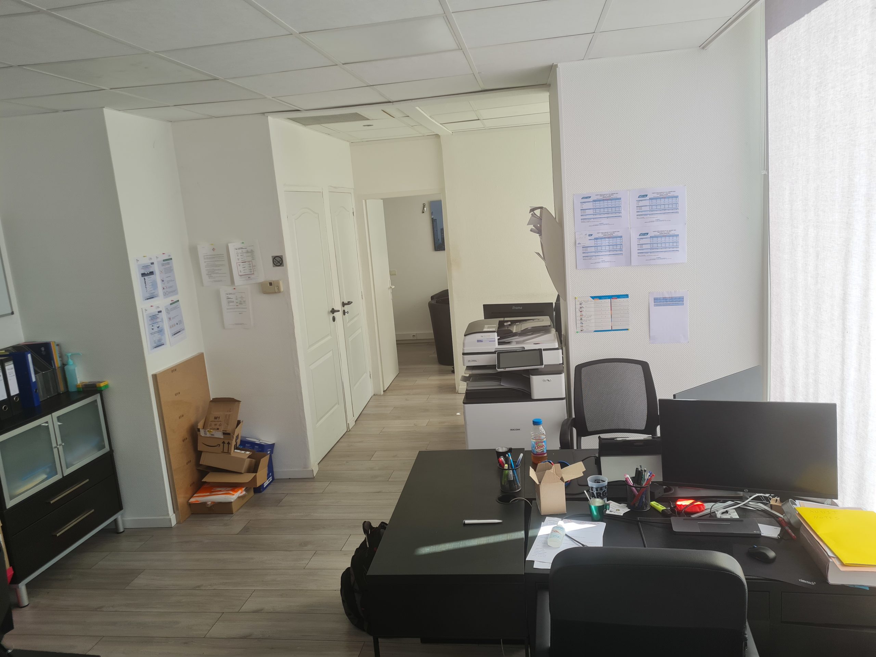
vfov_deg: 53.1
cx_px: 438
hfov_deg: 67.3
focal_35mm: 26
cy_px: 328
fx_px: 658
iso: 50
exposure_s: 1/306
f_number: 1.8
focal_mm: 5.4
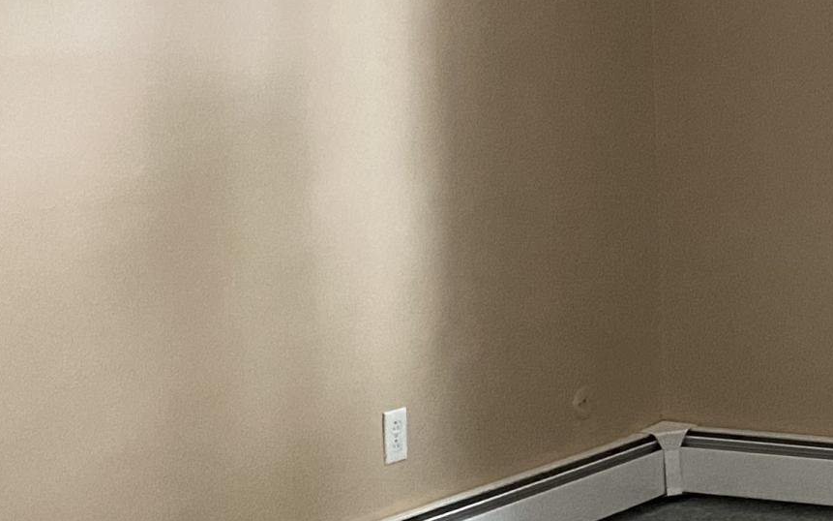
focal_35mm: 96
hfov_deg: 20.1
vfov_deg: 13.6
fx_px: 2179
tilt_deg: -4.6
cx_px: 1042
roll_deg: +0.5
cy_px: 186
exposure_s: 1/40
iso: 500
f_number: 1.8
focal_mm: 4.25
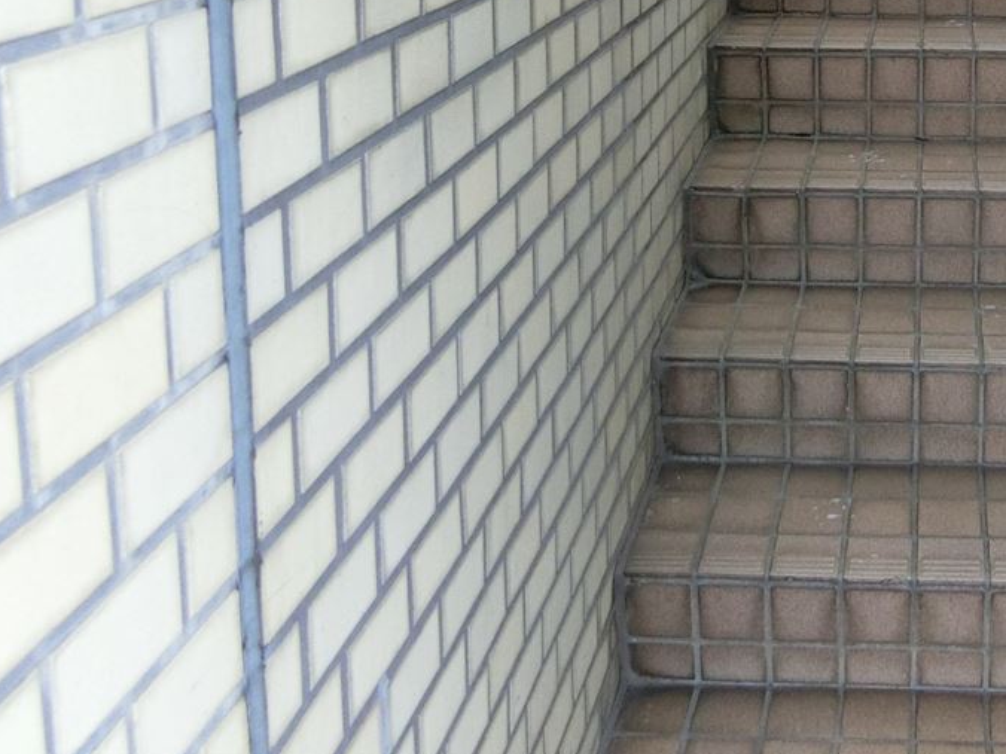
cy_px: -57
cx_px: 924
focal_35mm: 45
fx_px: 1308
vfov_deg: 29.3
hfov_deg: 38.8
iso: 400
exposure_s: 1/50
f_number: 2.7
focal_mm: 4.06
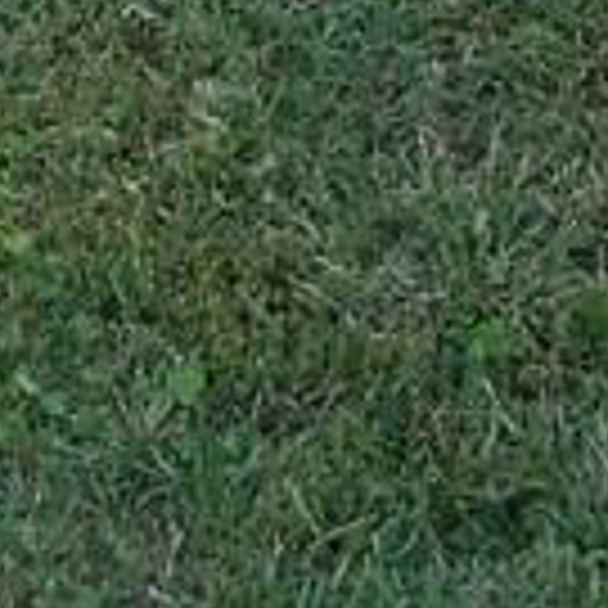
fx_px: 3458
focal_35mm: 174
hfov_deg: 10.0
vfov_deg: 8.8
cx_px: 41
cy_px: -1000
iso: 80
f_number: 3.2
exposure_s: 1/250
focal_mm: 4.6
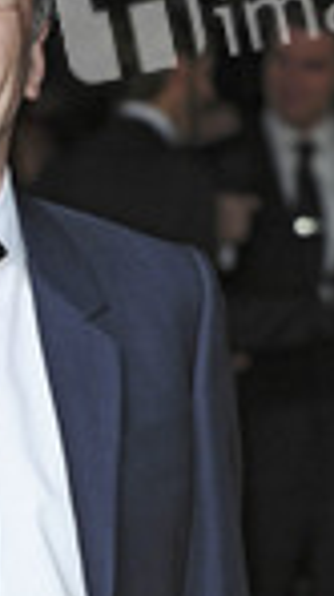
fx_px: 5350
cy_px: 592
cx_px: -107
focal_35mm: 339
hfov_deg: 3.6
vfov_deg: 6.4
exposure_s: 1/160
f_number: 5
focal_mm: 80
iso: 400
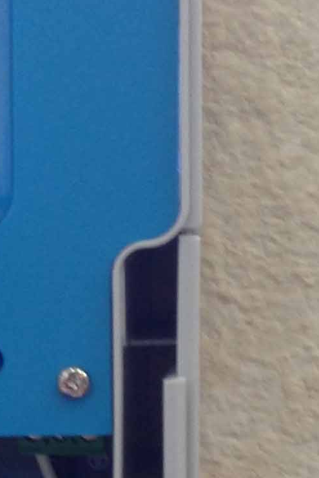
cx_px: -312
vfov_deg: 13.4
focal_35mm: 151
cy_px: 463
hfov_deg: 8.6
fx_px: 2006
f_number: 2.4
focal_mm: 4.12
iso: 64
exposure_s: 1/20
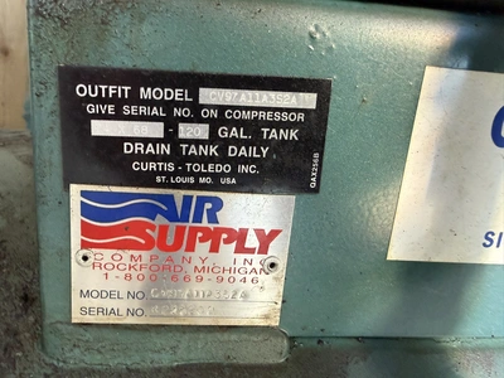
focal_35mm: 24
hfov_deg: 71.6
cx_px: 252
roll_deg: -5.0
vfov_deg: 56.8
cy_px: 189
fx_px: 349
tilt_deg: -13.0
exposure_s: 1/60
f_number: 2.2
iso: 500
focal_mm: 2.22
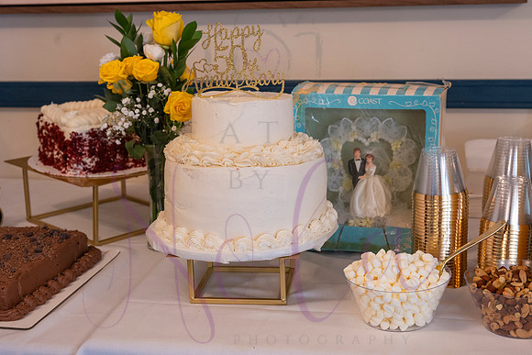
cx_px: 275
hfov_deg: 34.3
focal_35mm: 58
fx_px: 861
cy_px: 177
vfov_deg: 23.3
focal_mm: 53
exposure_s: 1/40
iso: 1600
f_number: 6.3
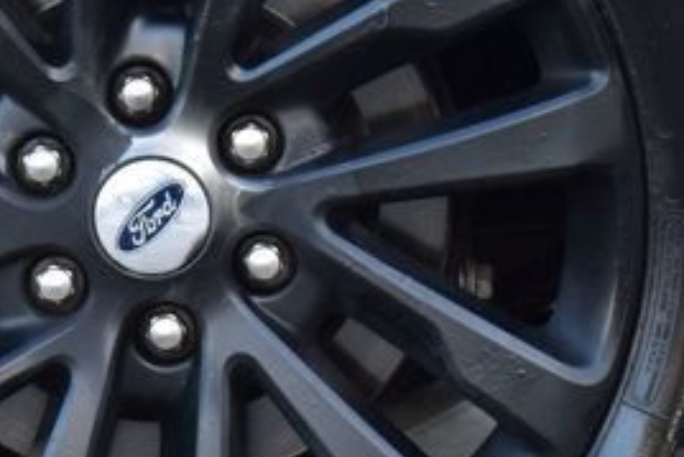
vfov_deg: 4.4
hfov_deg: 6.5
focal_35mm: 315
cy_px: 230
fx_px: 5986
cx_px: 199
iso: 400
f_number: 8
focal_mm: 55
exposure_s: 1/50
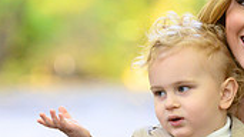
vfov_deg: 2.8
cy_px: 84
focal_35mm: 433
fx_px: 2800
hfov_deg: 5.0
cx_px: 116
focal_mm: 122
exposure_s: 1/200
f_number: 3.2
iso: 1600
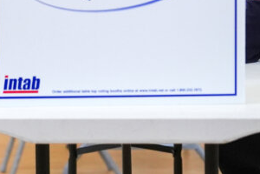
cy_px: 38
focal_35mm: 180
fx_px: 1300
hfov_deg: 11.4
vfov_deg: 7.6
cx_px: 136
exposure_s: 1/500
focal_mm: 45
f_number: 2.8
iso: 2000
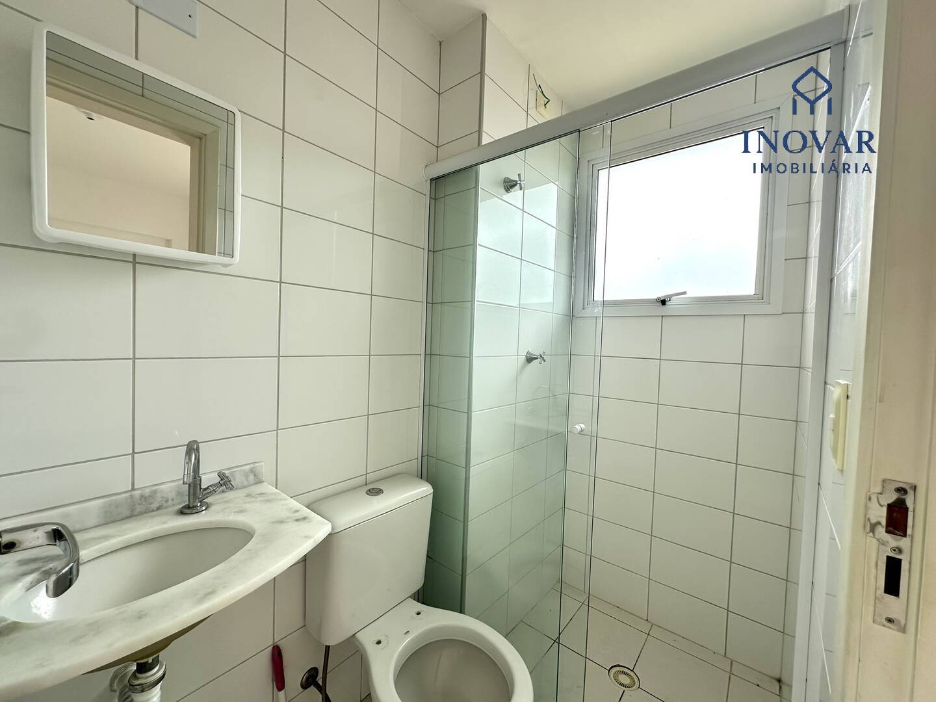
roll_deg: -2.3
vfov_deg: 85.7
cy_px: 351
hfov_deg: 102.1
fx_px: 379
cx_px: 468
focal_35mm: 14
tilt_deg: -1.9
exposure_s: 1/337
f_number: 2.2
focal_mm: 2.22
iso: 40
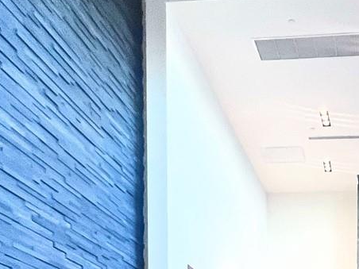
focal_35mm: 46
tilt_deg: -0.4
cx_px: 349
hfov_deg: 37.4
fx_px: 477
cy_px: 428
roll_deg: +0.9
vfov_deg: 23.5
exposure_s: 1/120
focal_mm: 1.57
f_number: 1.8
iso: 250
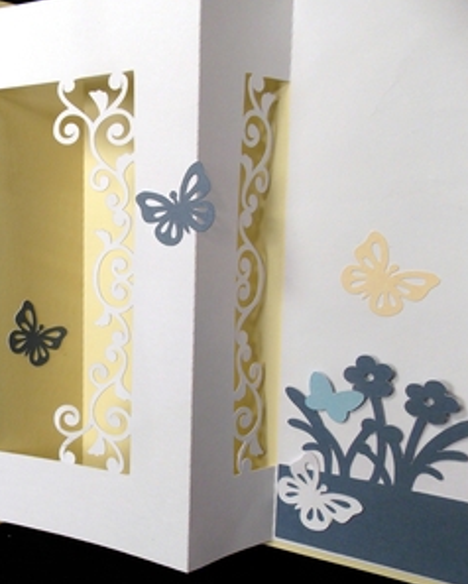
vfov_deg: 52.8
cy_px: 294
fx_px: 588
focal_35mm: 34
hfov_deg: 40.7
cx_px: 63
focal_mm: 4
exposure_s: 1/60
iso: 80
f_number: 3.1
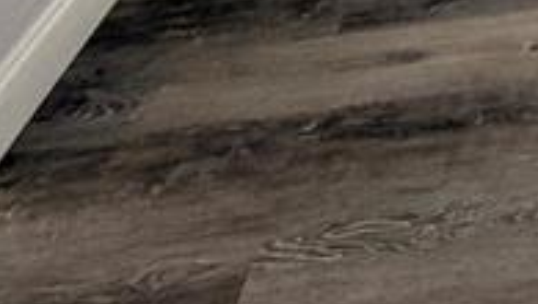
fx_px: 857
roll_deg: +1.6
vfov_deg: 12.7
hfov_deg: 28.1
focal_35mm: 60
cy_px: -514
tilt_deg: -7.8
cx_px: 717
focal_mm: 2.22
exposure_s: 1/120
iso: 160
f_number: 2.2
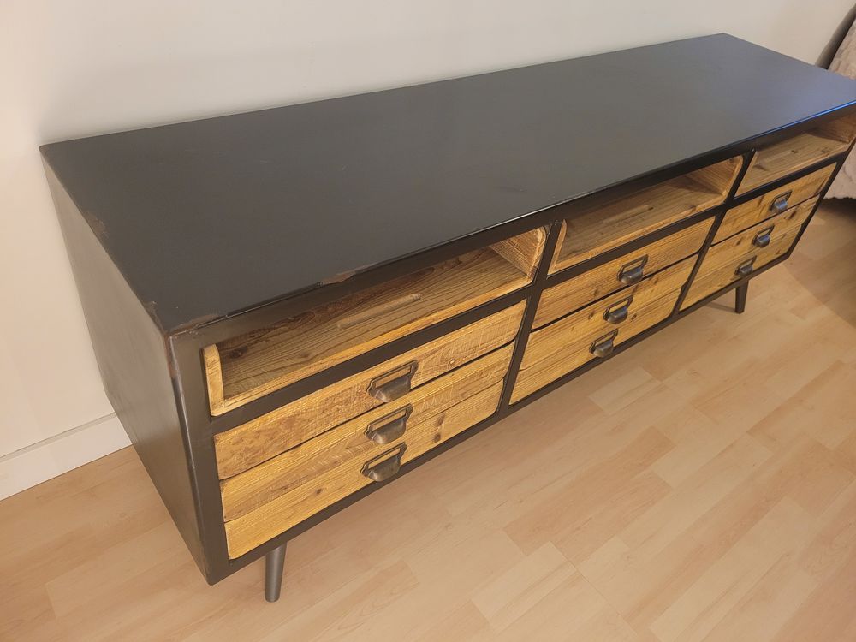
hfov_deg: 67.3
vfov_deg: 53.1
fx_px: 643
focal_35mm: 26
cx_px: 428
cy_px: 321
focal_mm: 5.4
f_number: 1.8
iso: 640
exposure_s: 1/33
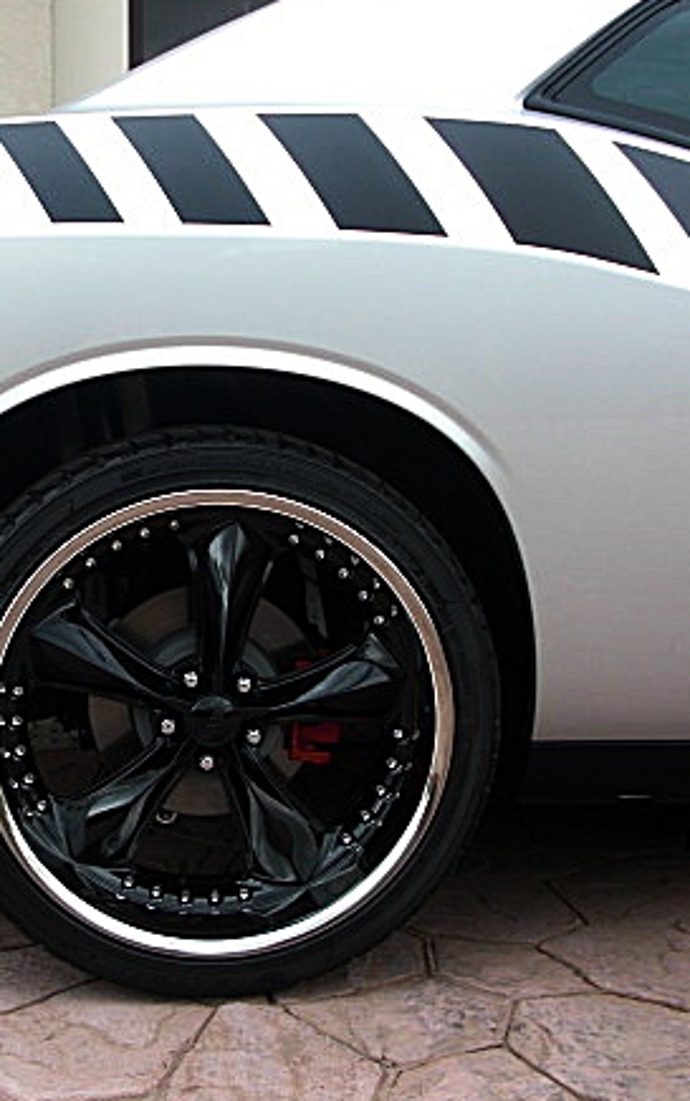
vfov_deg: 36.3
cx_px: 162
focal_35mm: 56
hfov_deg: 22.9
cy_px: 530
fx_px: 1683
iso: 50
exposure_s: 1/160
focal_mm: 6.3
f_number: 2.8
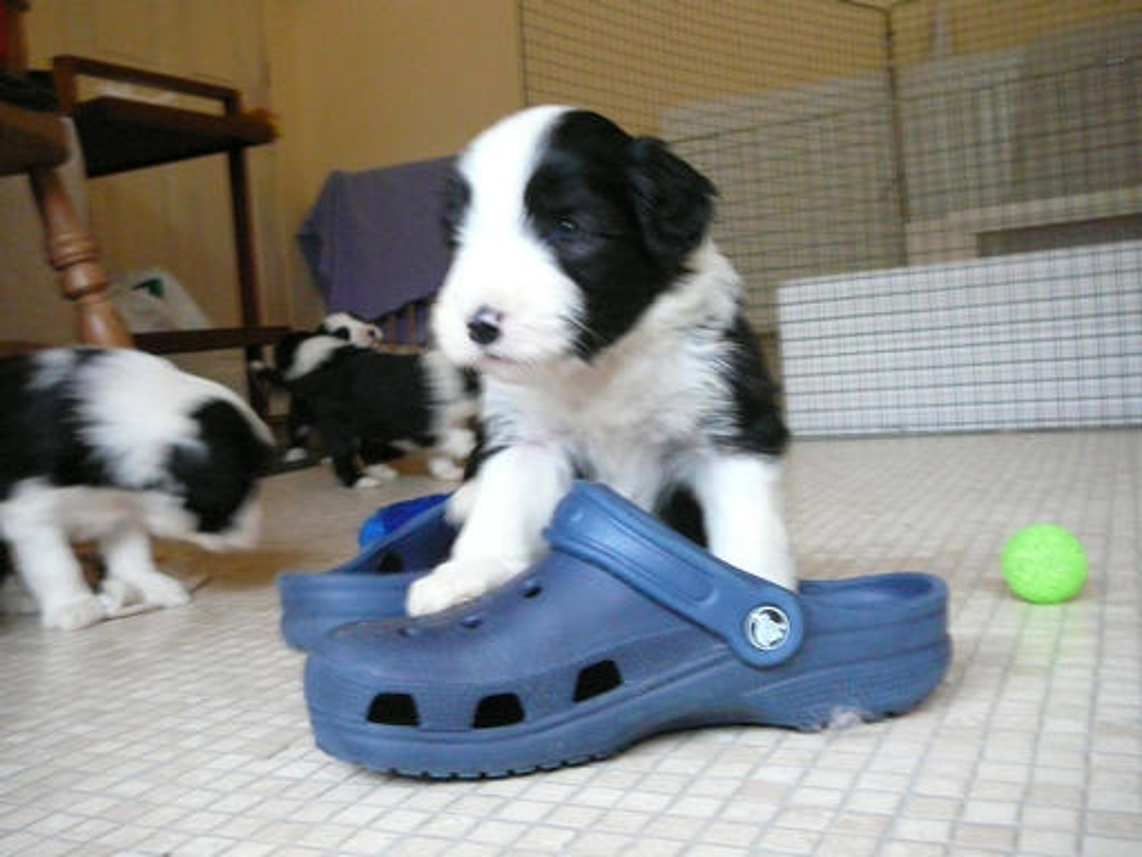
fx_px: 1155
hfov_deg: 52.6
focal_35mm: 35
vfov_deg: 40.7
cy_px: 428
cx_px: 571
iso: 400
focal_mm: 5.2
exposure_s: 1/15
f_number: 2.8
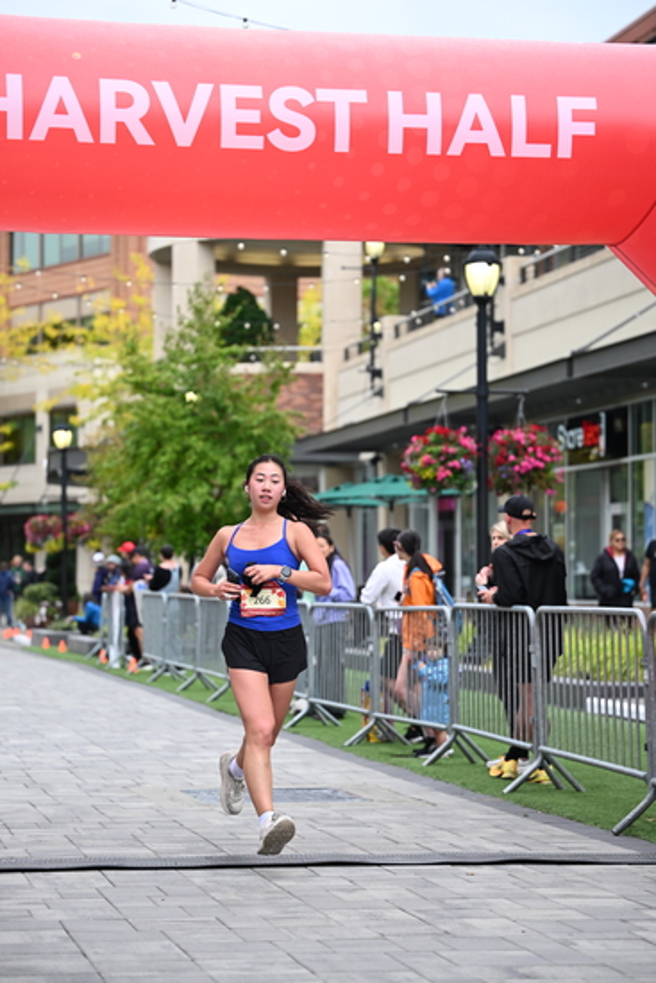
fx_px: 2376
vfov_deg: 23.4
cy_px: 492
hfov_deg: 15.7
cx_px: 328
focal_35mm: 87
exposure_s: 1/2000
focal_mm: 87
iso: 640
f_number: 2.8
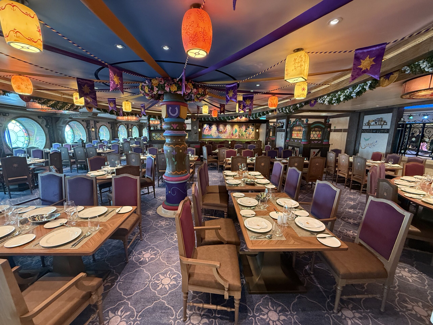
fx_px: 175
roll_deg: -0.7
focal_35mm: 14
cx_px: 216
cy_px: 162
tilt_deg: -9.8
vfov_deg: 85.7
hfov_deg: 102.1
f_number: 2.2
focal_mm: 2.22
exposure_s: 1/41
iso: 400
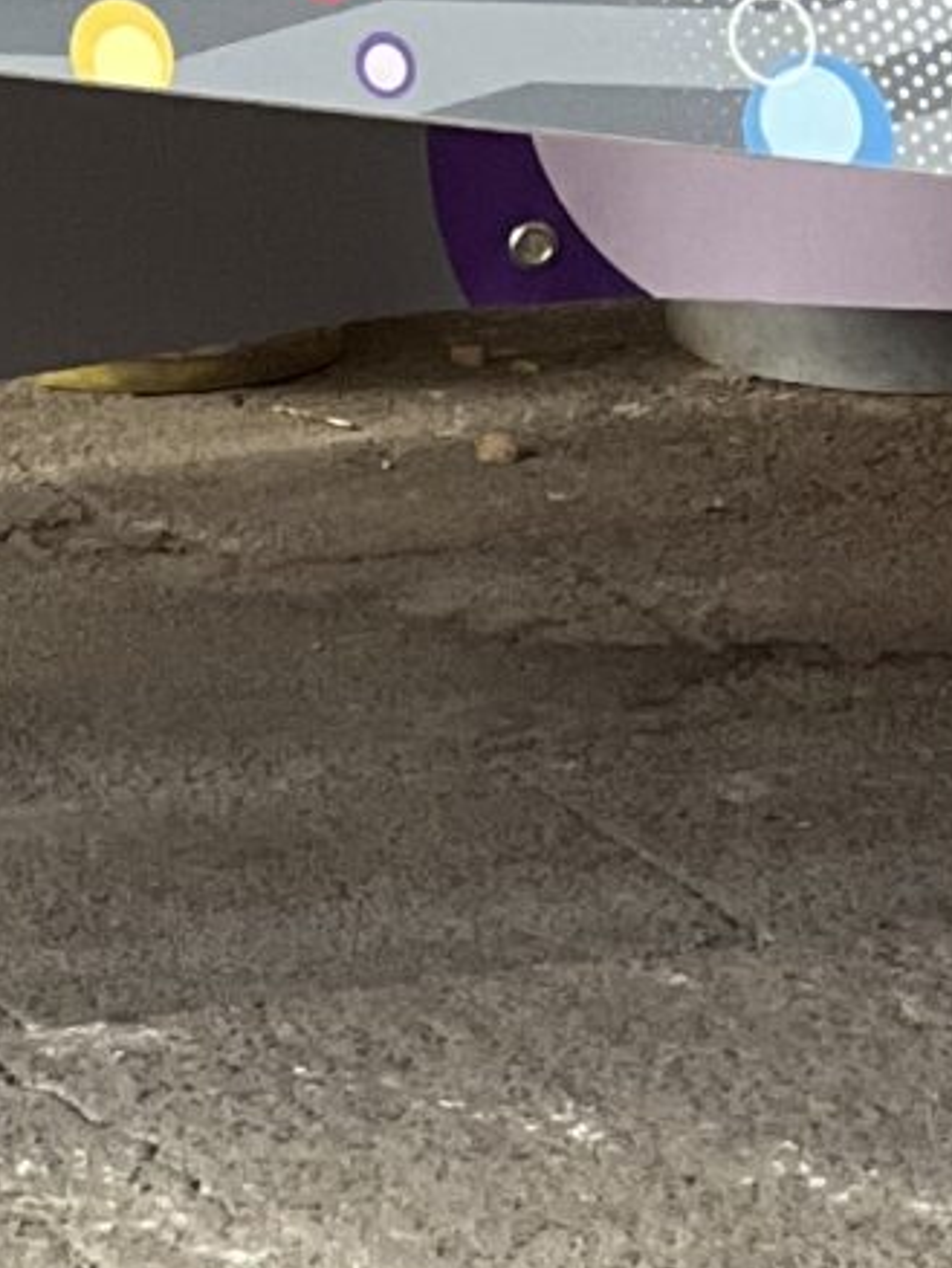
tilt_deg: -7.2
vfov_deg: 4.3
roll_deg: +0.7
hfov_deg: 3.3
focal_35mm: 450
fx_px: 16485
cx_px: 58
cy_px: -1199
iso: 80
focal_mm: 9
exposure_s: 1/121
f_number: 2.8
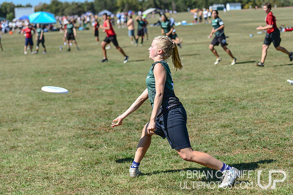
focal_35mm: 78
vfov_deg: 17.5
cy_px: 98
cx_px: 146
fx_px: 635
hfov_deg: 26.0
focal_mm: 78
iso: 200
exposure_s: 1/4000
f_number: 2.8
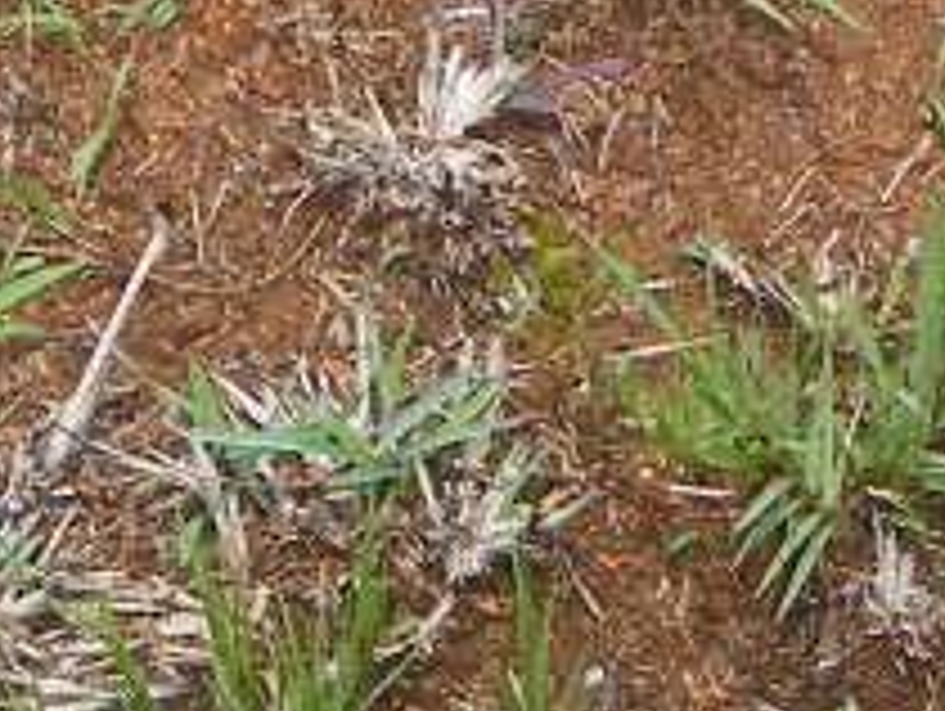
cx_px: 1161
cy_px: 1872
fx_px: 8418
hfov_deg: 6.4
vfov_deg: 4.7
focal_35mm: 308
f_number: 5
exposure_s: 1/250
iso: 64
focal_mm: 9.6
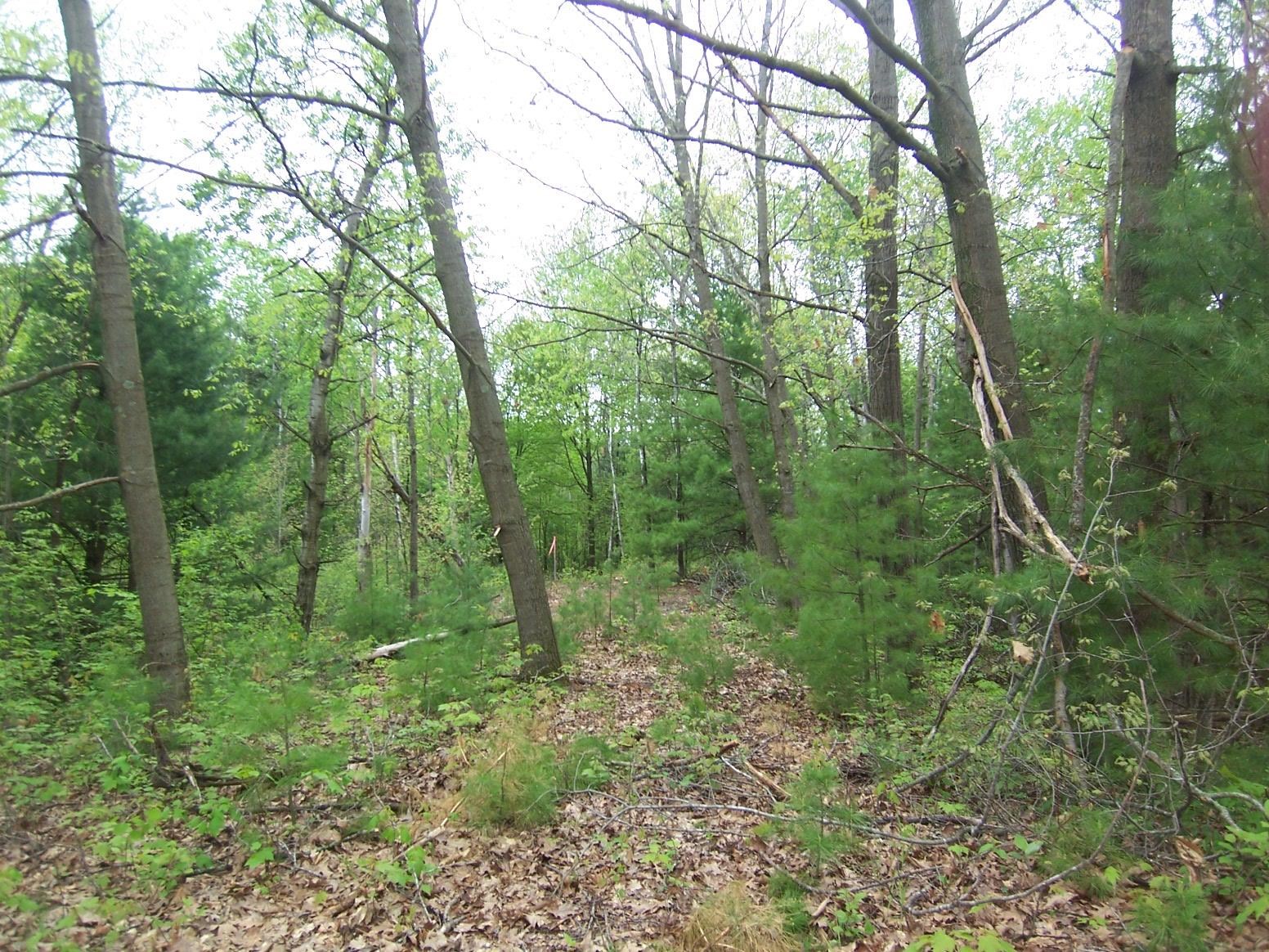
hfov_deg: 73.9
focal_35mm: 23
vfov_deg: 58.9
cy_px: 476
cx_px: 634
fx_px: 843
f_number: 2.8
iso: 64
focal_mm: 3.8
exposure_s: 1/80
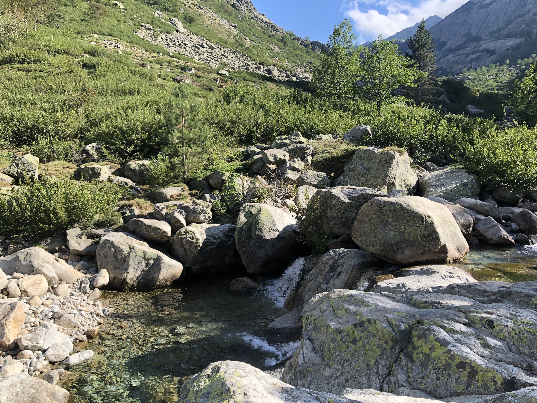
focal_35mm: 28
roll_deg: -0.6
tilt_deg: -5.2
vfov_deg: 49.7
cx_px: 268
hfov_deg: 63.4
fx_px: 434
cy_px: 202
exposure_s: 1/639
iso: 20
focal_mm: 4
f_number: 1.8
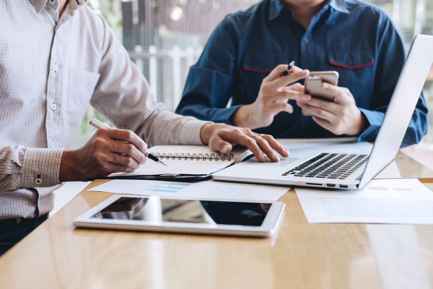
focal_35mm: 55
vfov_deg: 24.6
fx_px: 661
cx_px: 209
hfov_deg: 36.2
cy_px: 149
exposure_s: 1/100
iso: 400
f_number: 2.8
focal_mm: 35
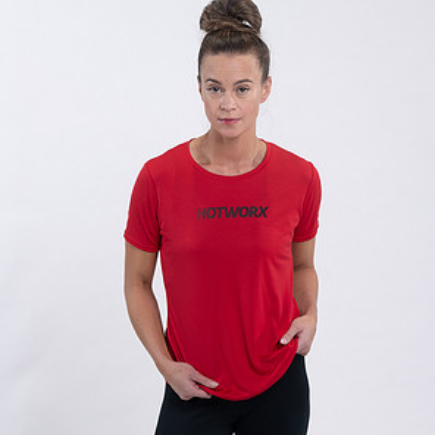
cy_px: 220
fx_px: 1564
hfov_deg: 15.8
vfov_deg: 15.8
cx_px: 219
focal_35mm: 110
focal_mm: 85
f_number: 4
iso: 200
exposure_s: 1/125
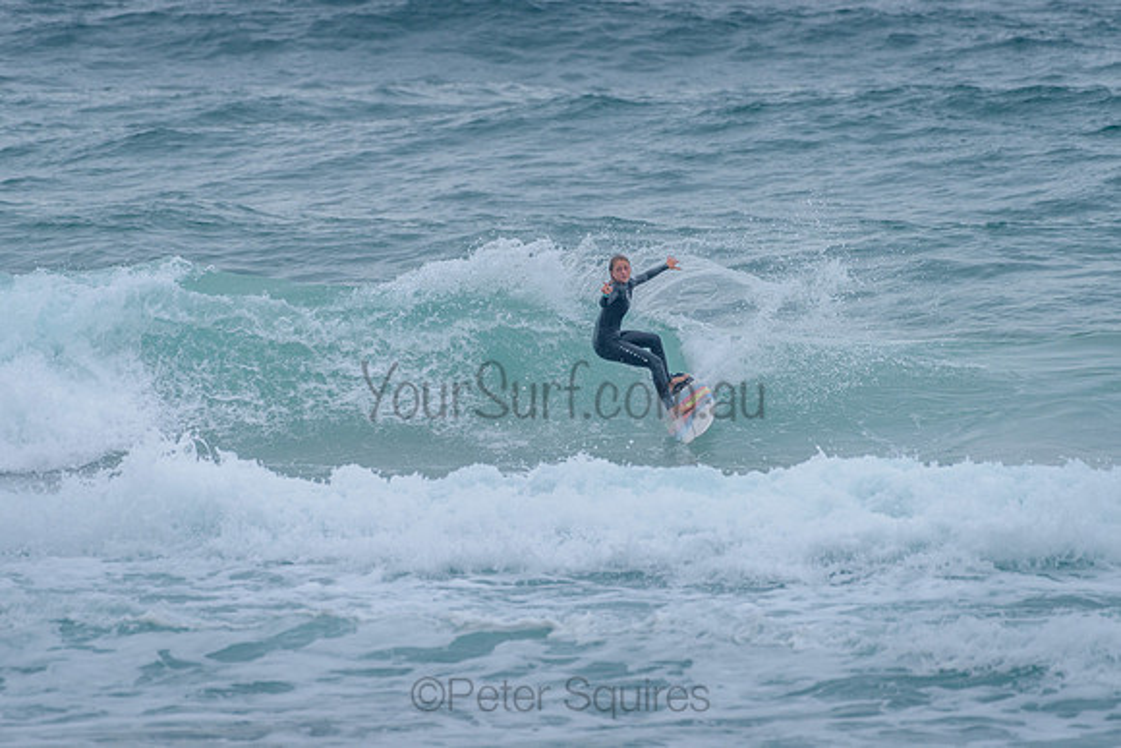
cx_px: 562
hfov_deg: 3.4
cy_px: 291
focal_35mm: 613
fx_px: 19085
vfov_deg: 2.2
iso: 560
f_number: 5.6
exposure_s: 1/1250
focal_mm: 500
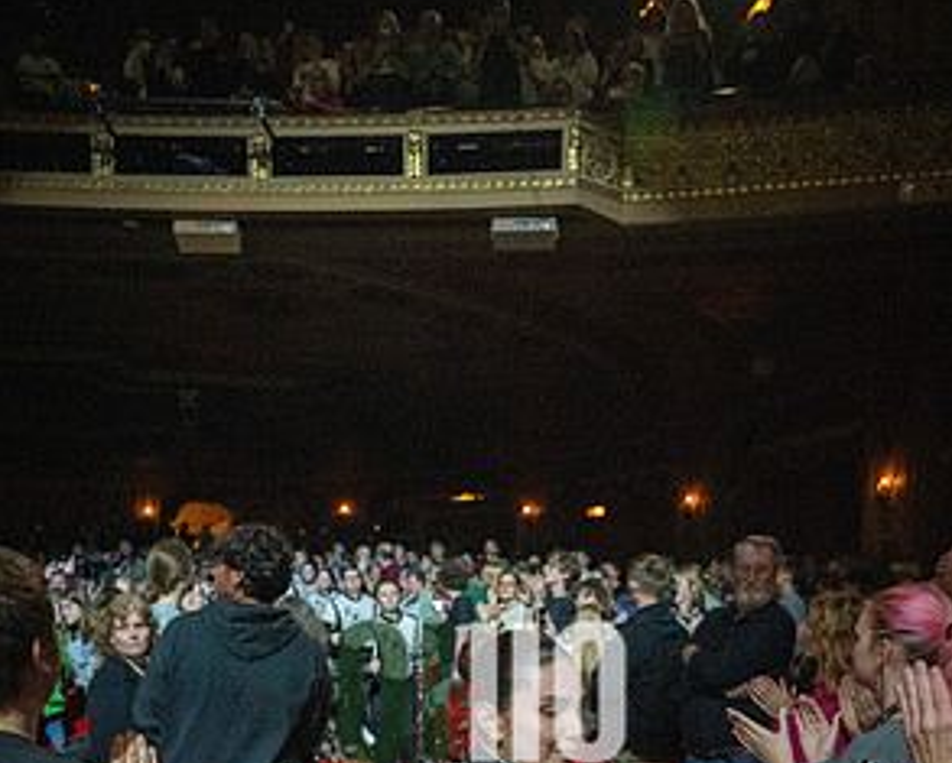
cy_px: 711
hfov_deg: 50.2
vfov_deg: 38.0
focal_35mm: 36
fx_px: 1015
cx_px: 481
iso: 12800
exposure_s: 1/500
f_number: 2.8
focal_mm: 25
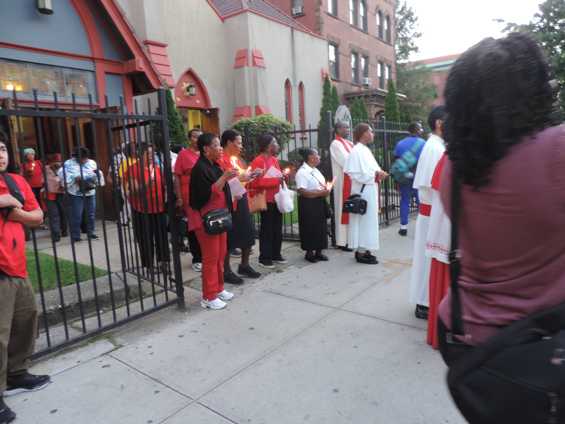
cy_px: 212
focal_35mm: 24
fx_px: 392
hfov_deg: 71.6
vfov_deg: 56.8
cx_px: 282
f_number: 3
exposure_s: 1/15
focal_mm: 4.3
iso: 400
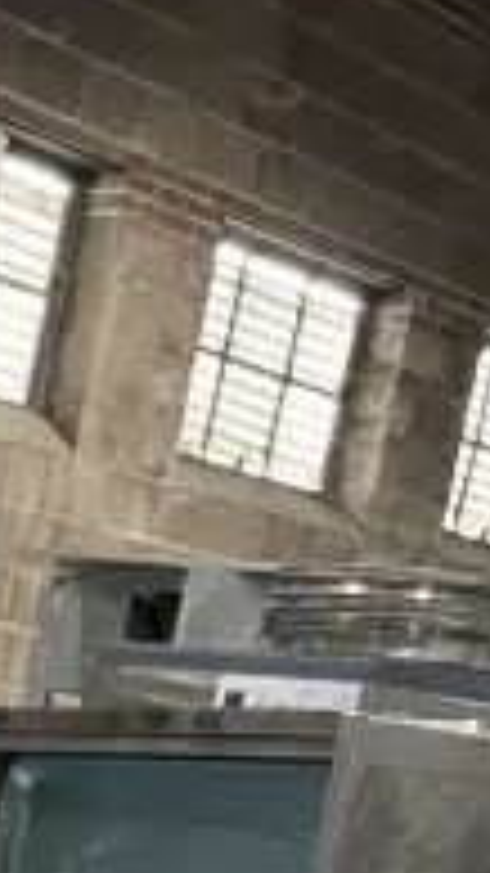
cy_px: 1550
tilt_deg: -13.7
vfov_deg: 15.6
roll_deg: -7.6
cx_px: -778
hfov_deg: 9.0
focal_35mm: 119
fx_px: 2751
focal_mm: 4.2
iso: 200
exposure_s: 1/60
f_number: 1.6
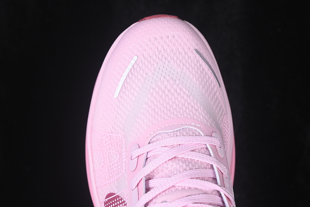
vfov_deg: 17.5
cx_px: 160
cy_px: 105
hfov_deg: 26.0
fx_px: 672
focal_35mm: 78
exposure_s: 1/80
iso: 160
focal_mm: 50
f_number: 7.1
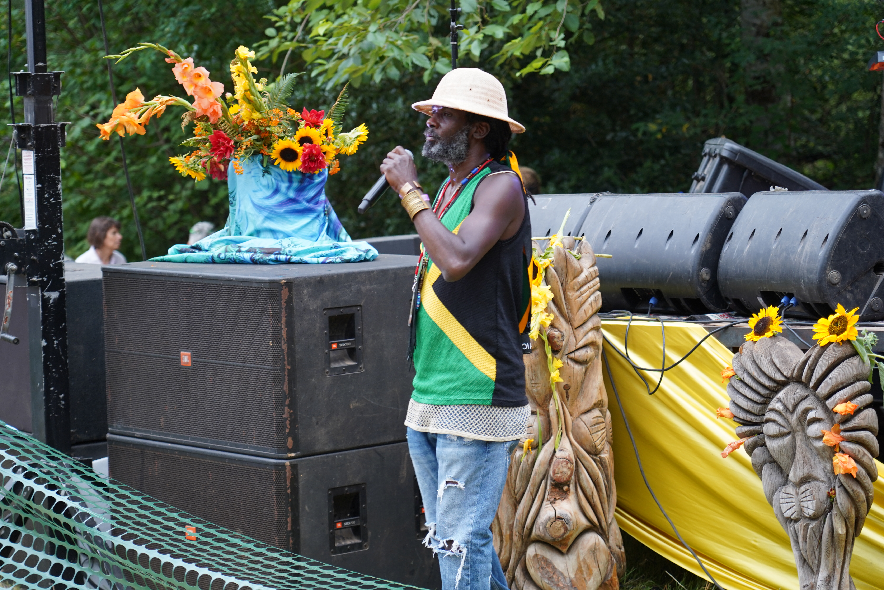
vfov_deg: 13.0
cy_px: 295
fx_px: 2578
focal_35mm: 105
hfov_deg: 19.5
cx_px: 442
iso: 500
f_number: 4
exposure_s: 1/160
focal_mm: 105
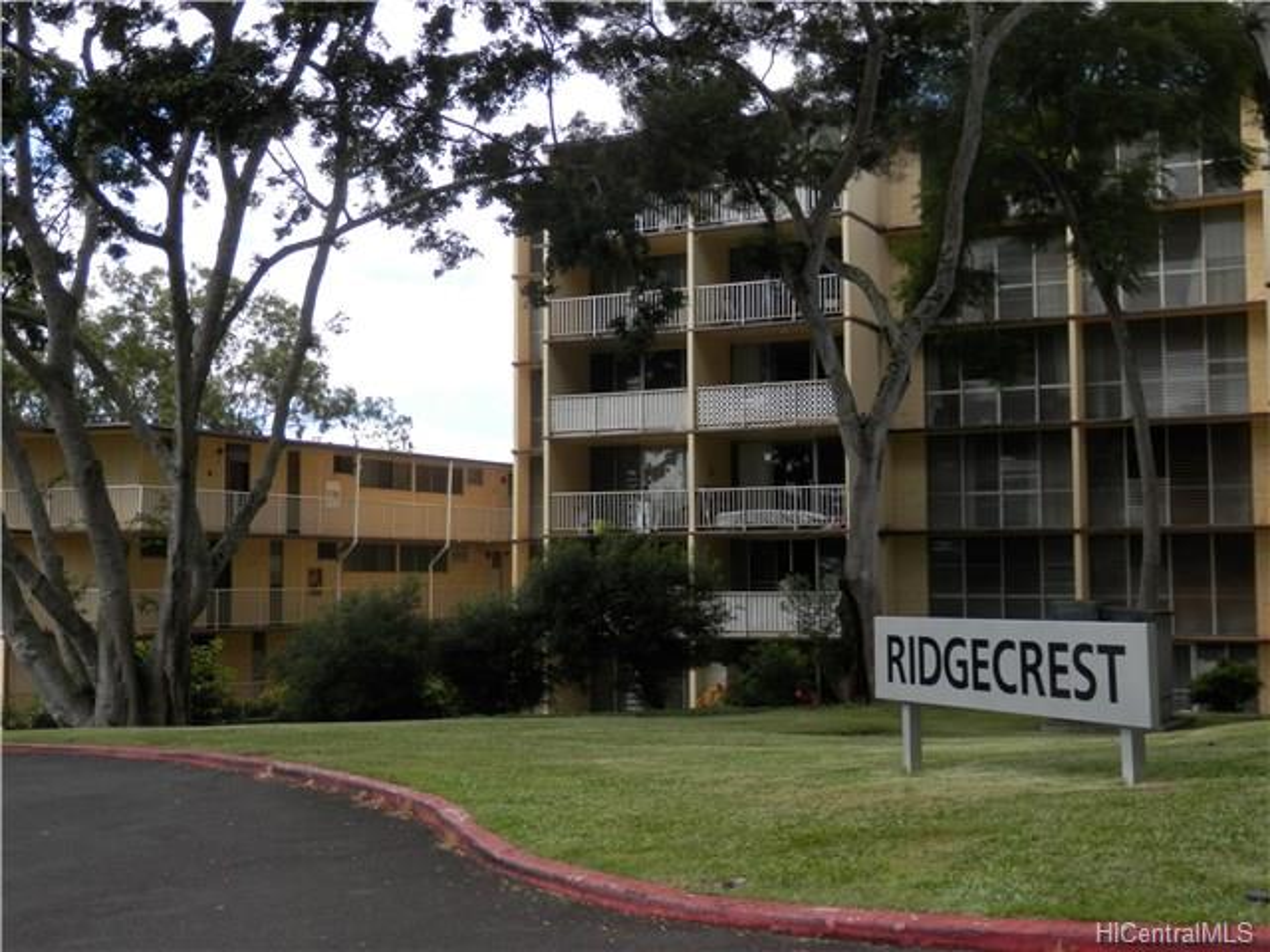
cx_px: 635
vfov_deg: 32.2
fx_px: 1651
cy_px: 476
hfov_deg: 42.1
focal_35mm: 45
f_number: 3.8
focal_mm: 8
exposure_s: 1/320
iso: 80
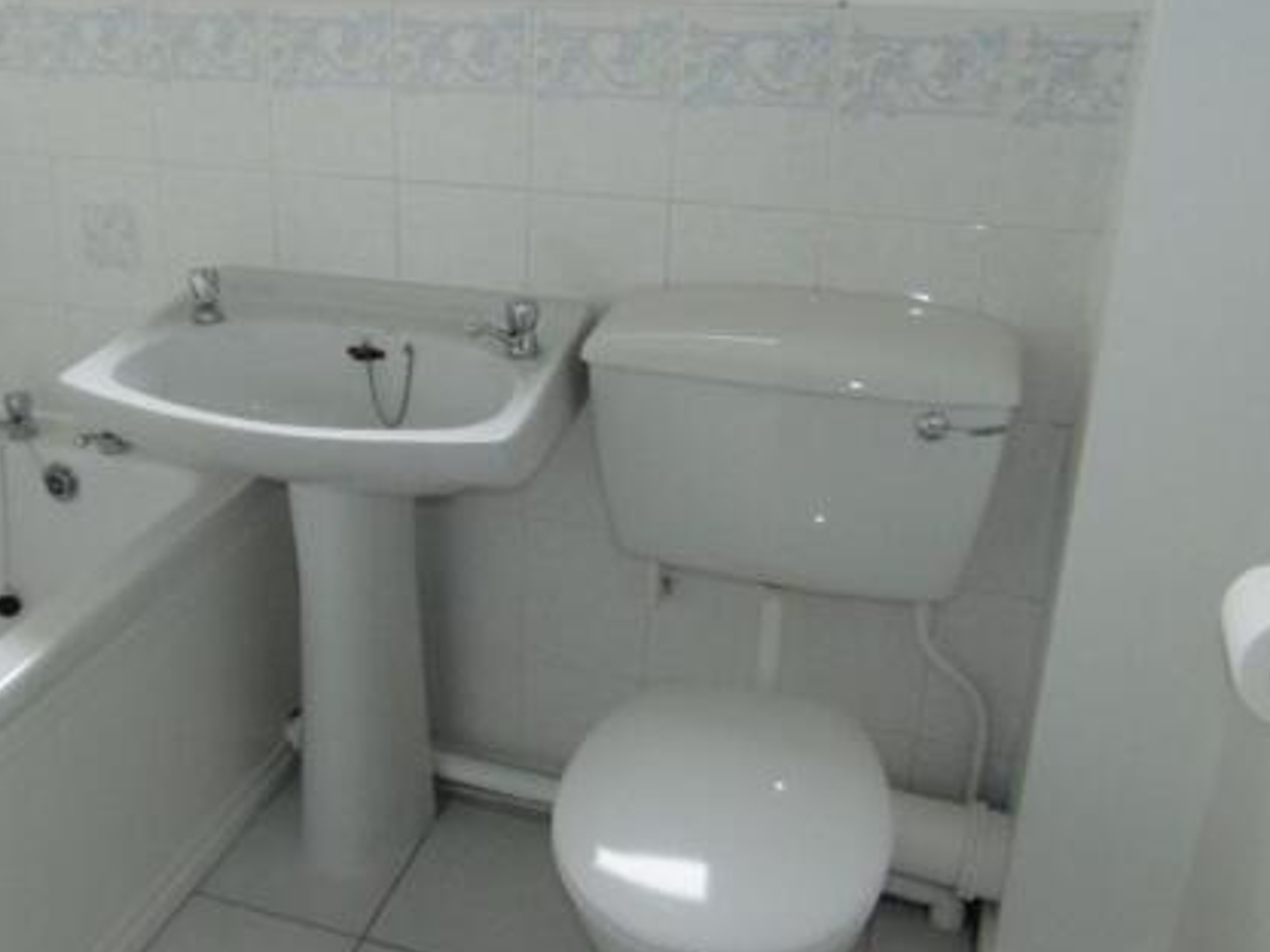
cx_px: 450
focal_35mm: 35
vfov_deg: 40.6
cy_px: 407
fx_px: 1284
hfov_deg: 51.9
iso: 80
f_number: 3
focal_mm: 4.5
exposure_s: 1/40
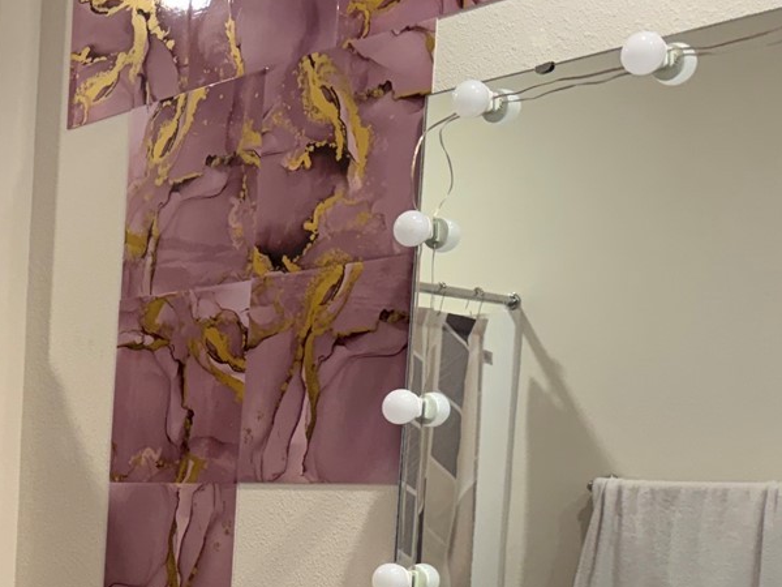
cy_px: 605
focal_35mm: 64
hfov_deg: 27.9
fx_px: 1446
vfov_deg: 22.0
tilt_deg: -2.9
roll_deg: -2.1
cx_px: -50
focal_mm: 6.76
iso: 200
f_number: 1.78
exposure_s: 1/120
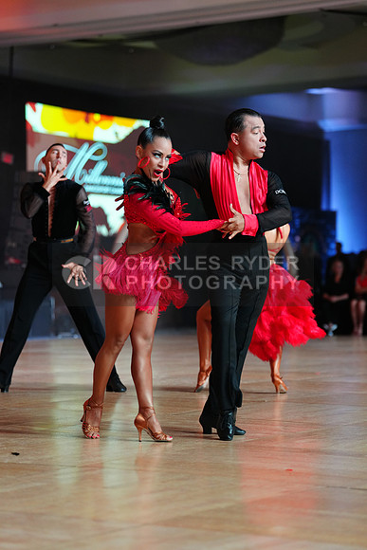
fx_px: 1543
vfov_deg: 20.2
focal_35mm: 101
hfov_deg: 13.6
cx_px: 184
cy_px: 275
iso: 2000
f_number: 2.8
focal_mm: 101
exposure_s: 1/250
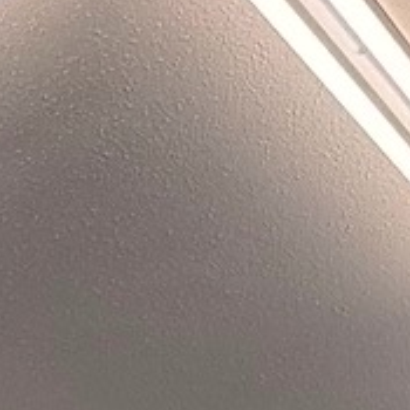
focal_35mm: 99
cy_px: 1096
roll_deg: -1.7
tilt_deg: -4.7
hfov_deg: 15.5
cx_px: -293
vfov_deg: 12.2
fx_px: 1327
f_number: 2.2
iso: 100
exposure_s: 1/100
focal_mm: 2.22
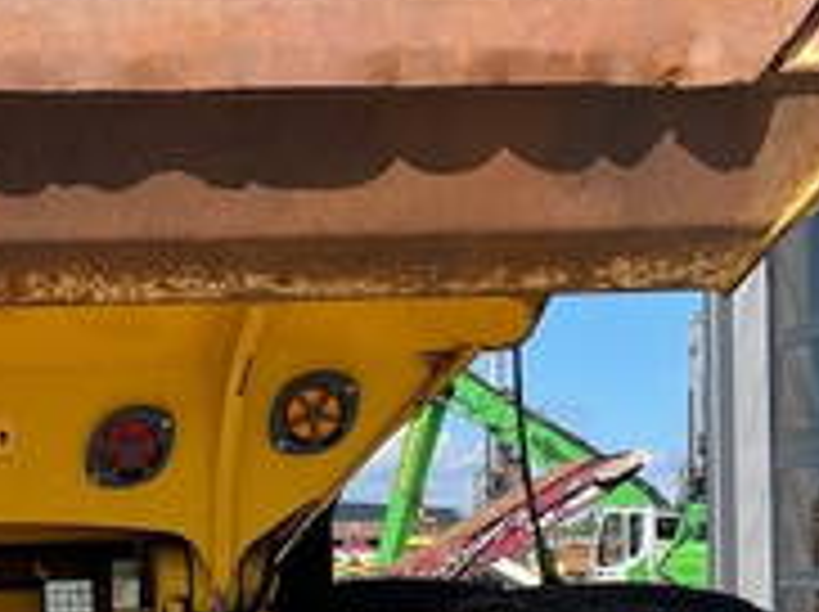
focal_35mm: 108
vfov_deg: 13.6
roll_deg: +0.6
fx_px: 2552
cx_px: 11
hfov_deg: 17.8
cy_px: 518
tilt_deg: +1.3
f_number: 1.6
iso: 32
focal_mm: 5.1
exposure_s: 1/3344
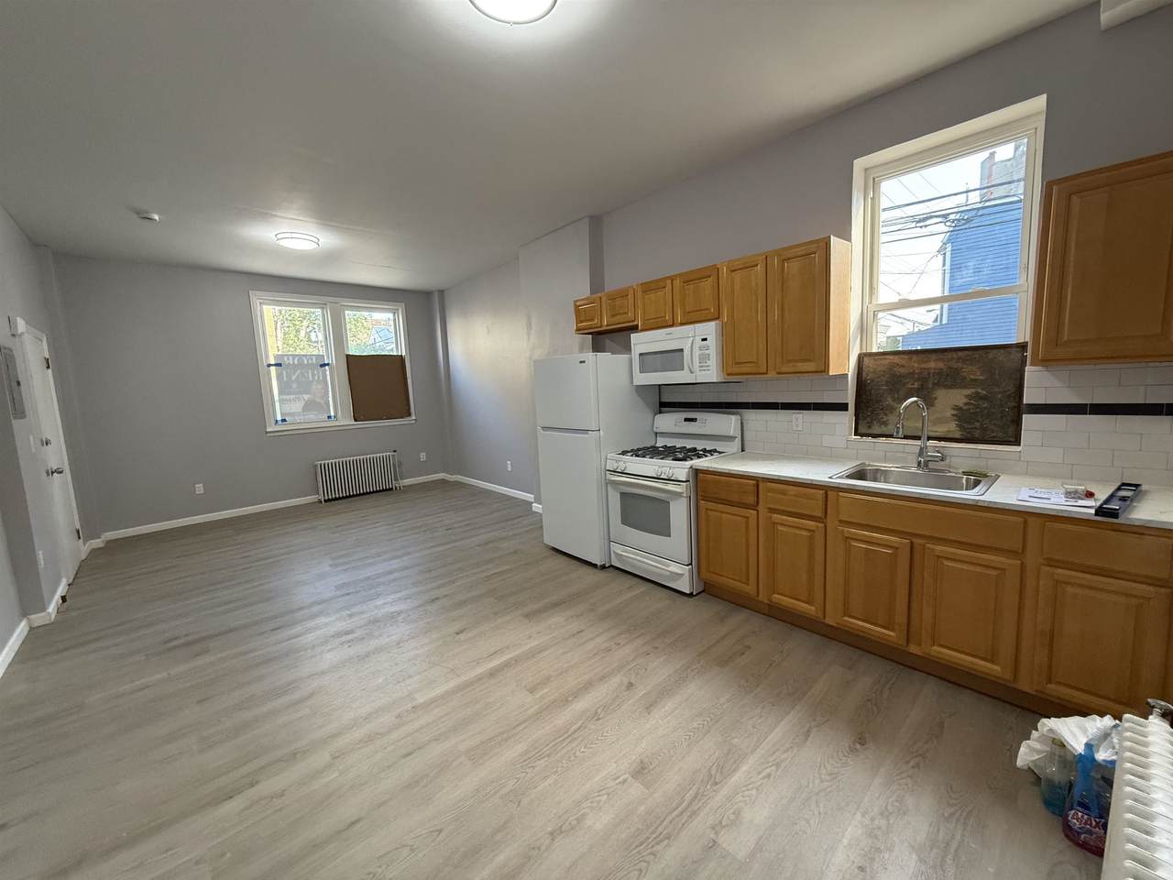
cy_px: 440
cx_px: 586
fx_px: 474
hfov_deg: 102.1
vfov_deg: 85.7
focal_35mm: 14
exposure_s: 1/98
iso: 400
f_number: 2.2
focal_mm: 2.22
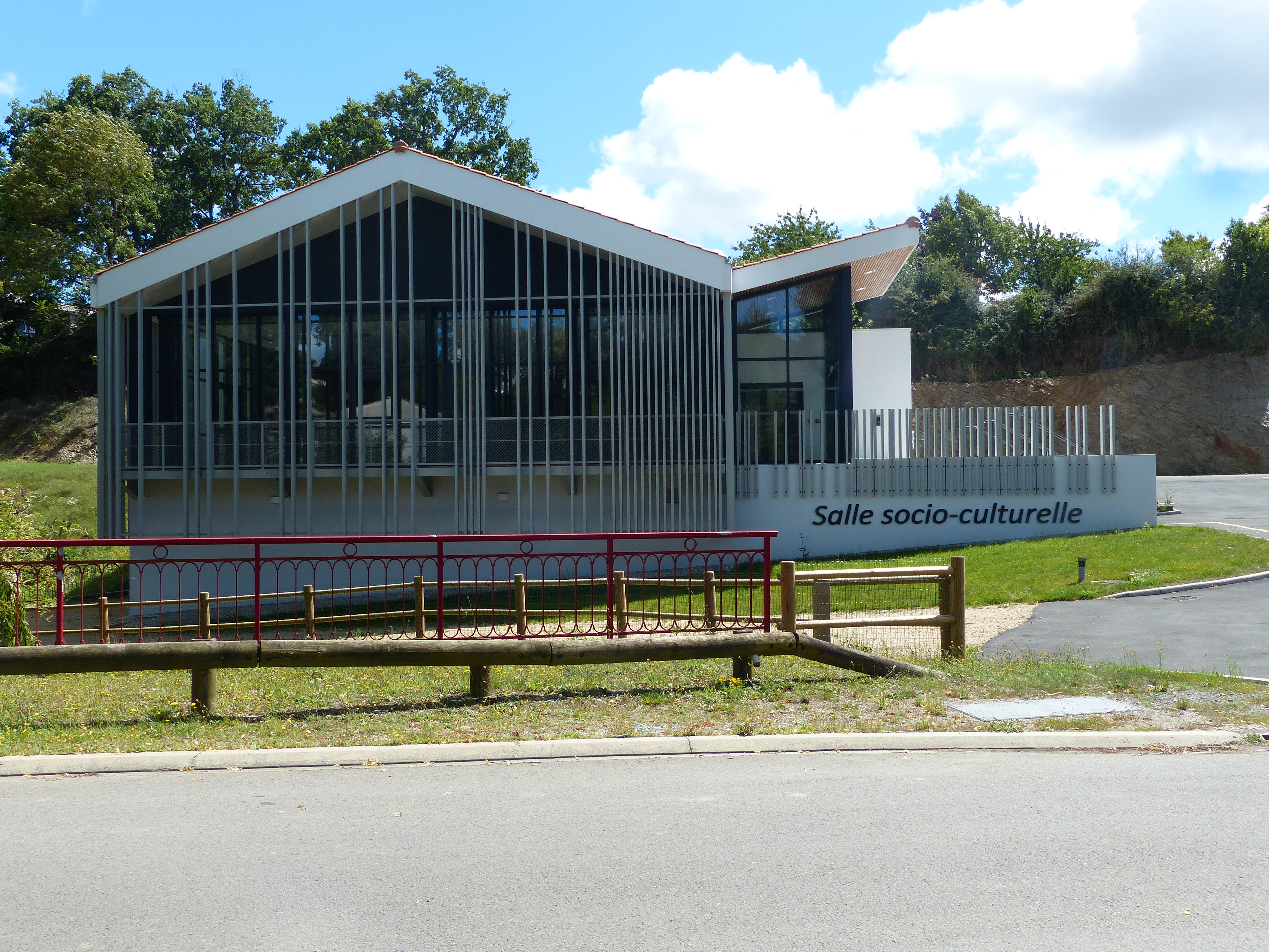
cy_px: 476
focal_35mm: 34
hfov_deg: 54.0
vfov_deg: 41.8
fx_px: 1246
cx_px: 634
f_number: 4
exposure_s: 1/640
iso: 100
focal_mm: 5.9
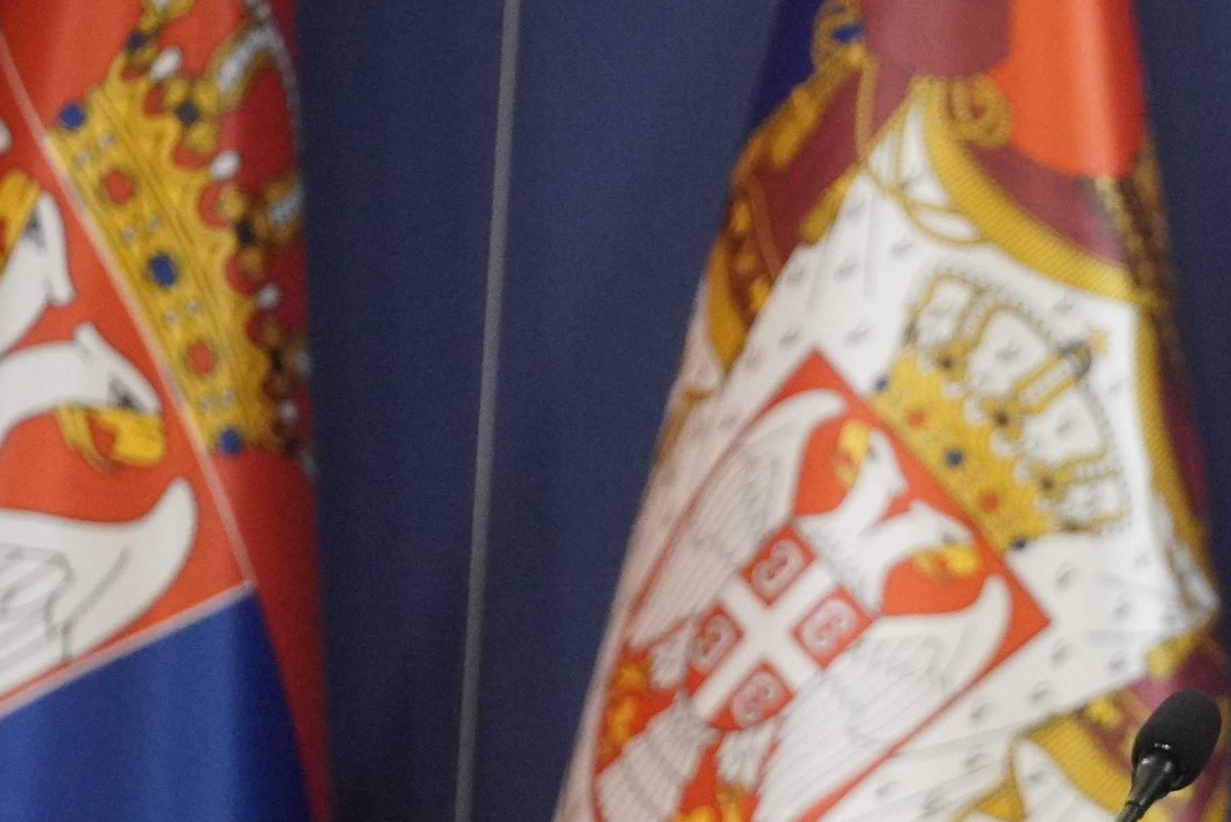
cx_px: 1207
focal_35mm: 459
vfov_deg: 3.0
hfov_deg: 4.5
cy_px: 855
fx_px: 15704
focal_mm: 128
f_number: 5.6
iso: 6400
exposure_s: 1/400
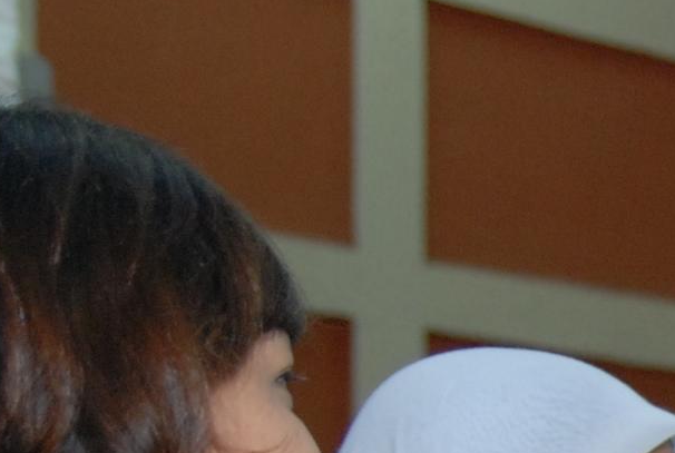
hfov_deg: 11.0
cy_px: 865
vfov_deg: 7.7
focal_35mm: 172
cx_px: 1294
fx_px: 3232
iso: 500
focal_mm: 24
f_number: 2.8
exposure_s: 1/80
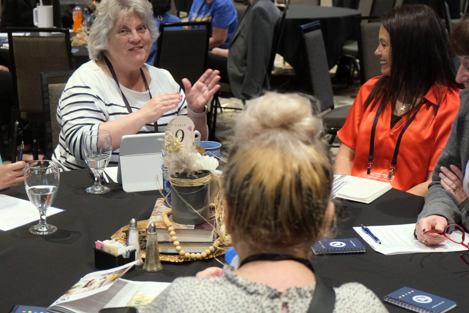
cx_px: 222
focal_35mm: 67
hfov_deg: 30.1
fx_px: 873
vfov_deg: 20.3
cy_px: 148
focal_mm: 31.5
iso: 1600
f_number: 3.6
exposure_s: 1/60
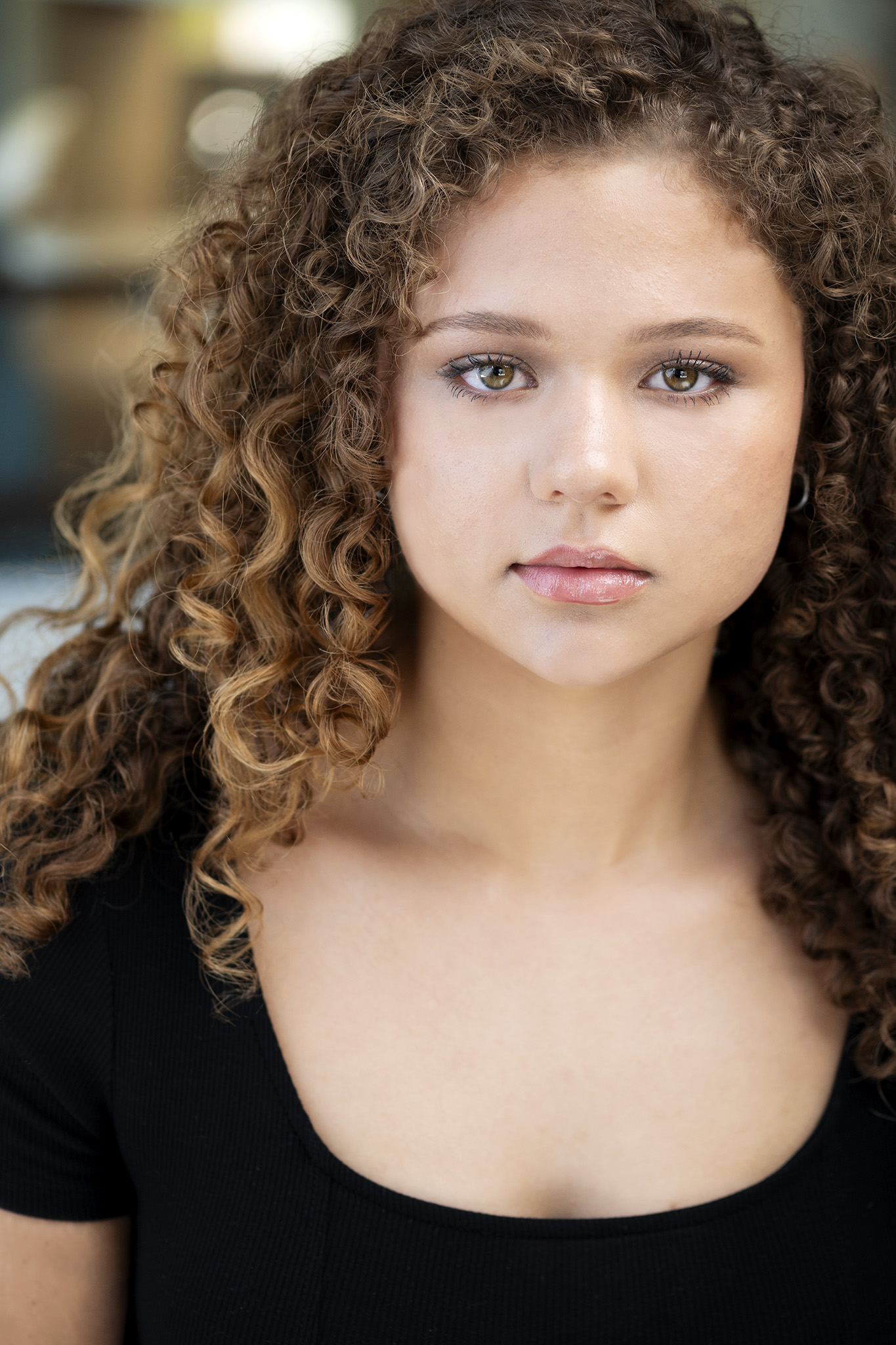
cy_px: 672
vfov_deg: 19.5
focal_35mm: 105
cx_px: 448
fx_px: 3920
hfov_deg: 13.0
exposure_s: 1/250
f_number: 4
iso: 640
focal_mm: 105
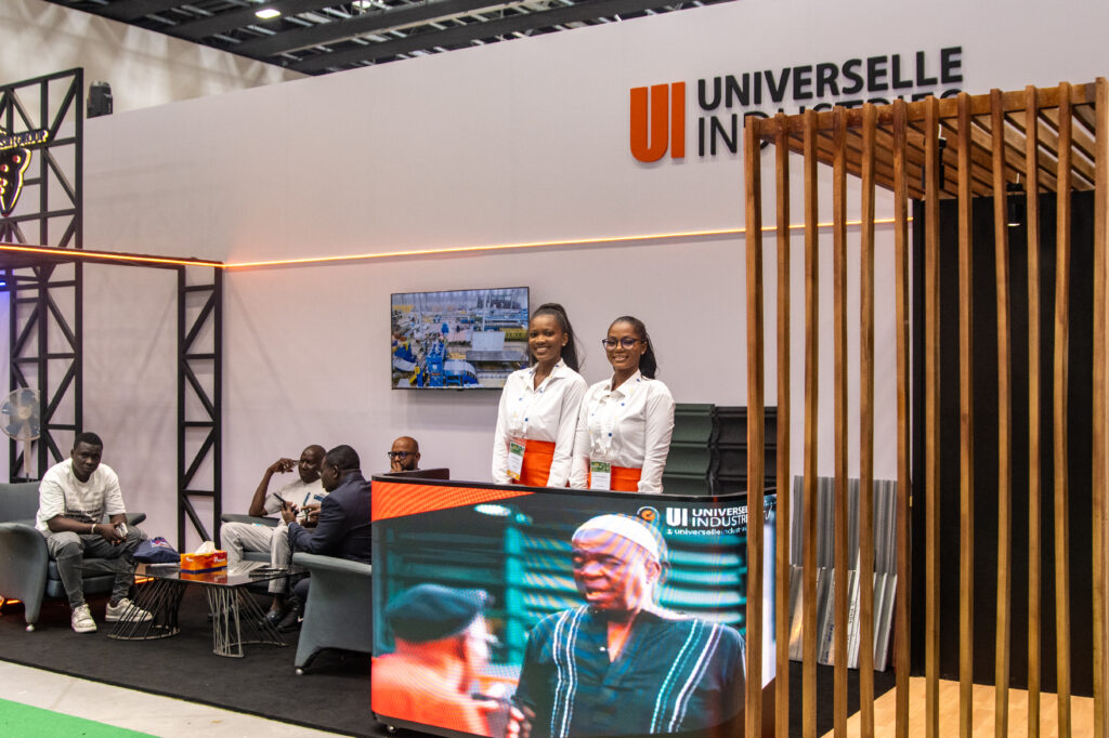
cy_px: 369
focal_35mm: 36
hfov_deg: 53.1
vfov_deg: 36.8
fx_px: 1109
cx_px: 554
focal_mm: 24
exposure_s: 1/200
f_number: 4
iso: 800
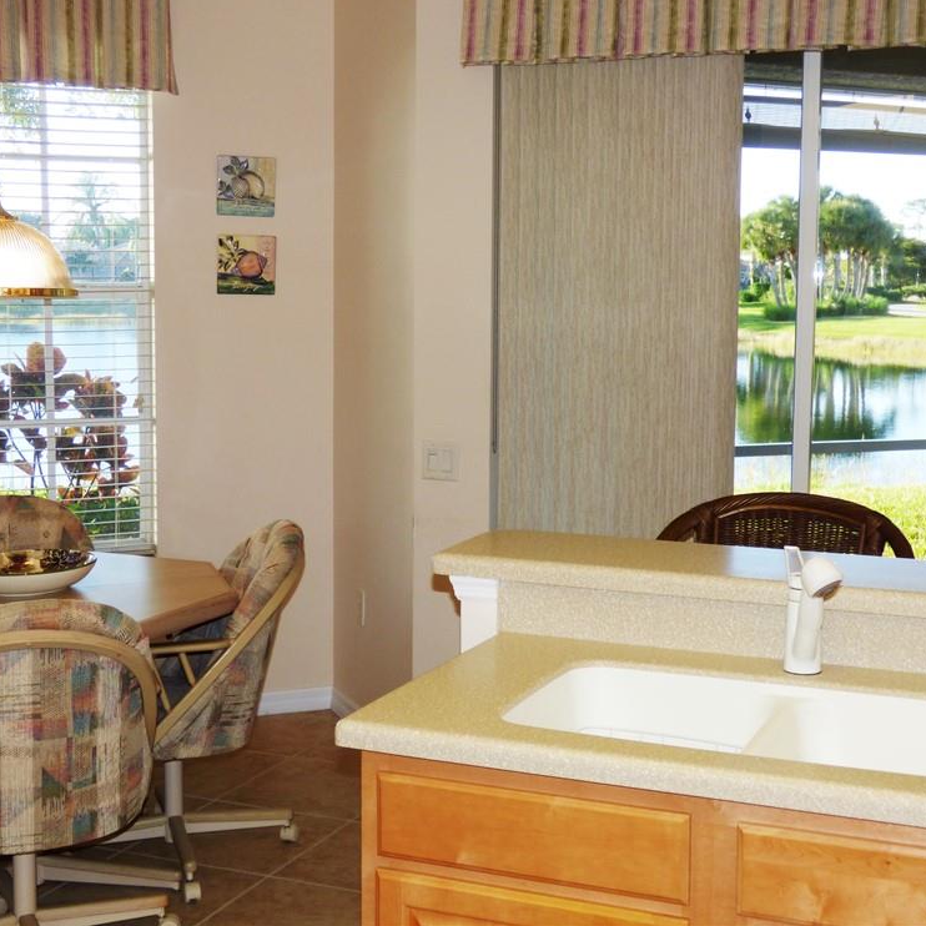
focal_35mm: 50
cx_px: 494
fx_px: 1513
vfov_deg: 34.0
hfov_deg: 34.0
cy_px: 448
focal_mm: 7.37
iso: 100
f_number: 3.6
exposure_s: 1/60
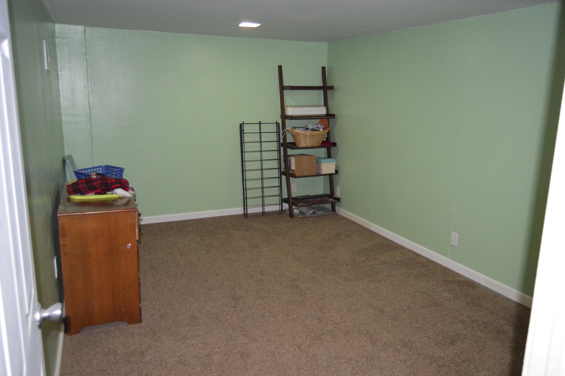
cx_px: 282
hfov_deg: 67.4
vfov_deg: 47.8
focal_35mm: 27
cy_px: 188
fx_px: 423
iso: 1600
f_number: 3.5
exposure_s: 1/60
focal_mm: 18
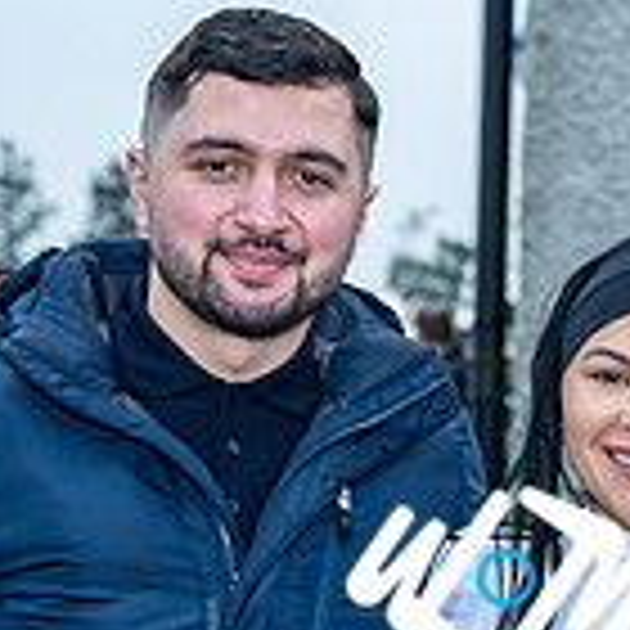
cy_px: 677
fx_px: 3109
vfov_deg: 11.4
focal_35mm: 151
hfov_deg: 11.5
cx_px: 504
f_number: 4
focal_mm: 43
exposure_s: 1/200
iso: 100
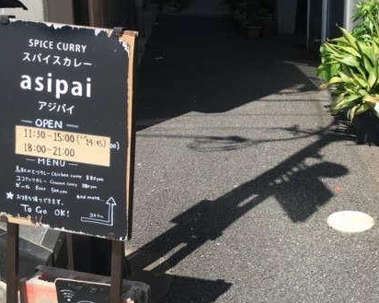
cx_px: 314
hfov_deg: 33.0
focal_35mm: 55
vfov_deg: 27.5
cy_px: 121
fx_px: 616
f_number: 2.2
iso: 25
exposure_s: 1/1115
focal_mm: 4.15
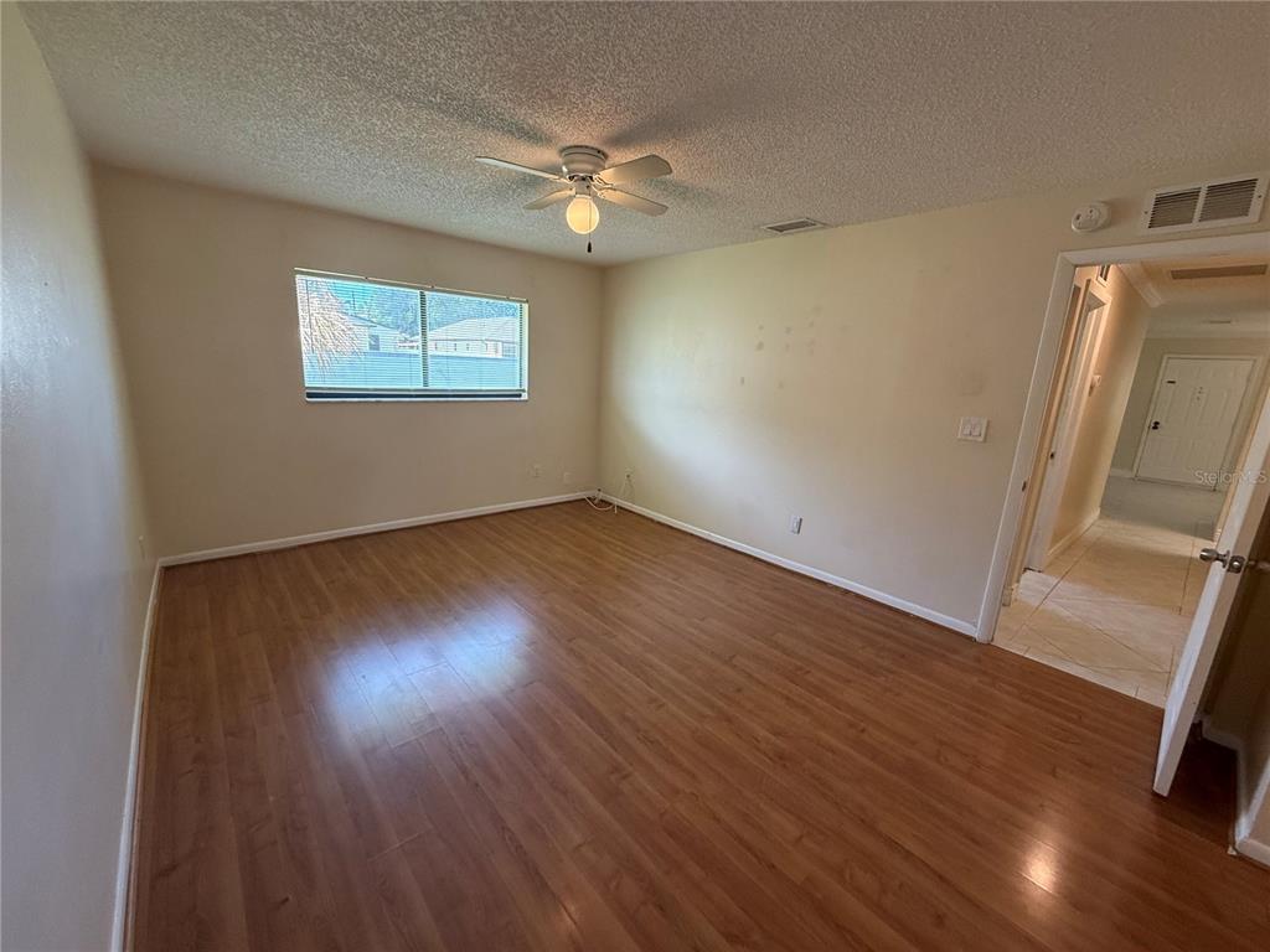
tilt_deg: -11.3
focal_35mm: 14
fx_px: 514
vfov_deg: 85.7
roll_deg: -2.5
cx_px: 635
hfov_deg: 102.1
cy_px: 476
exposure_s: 1/120
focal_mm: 2.22
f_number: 2.2
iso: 200
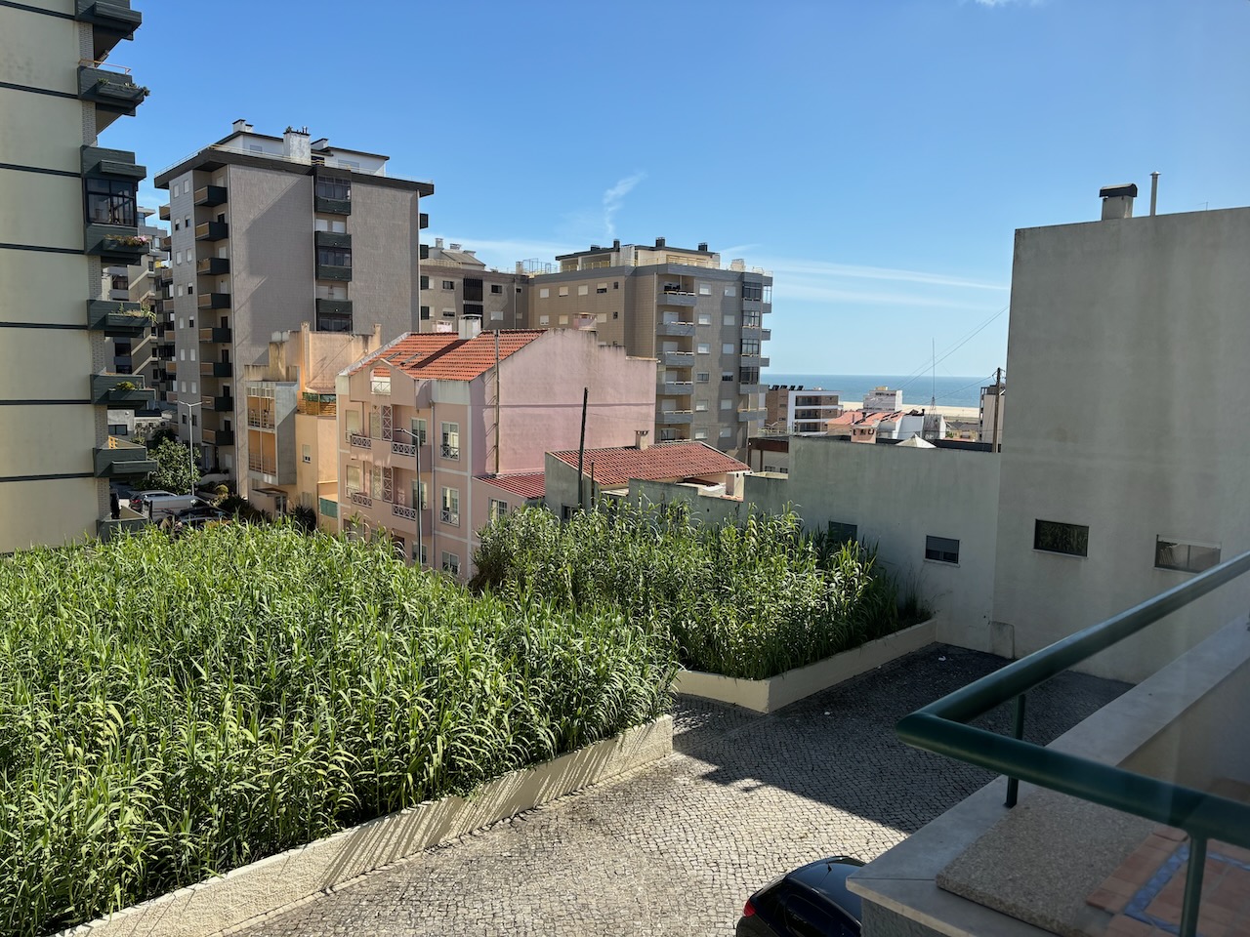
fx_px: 939
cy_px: 468
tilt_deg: -6.7
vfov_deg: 53.1
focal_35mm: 26
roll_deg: -1.3
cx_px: 625
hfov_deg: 67.3
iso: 50
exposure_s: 1/3650
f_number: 1.6
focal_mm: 5.96
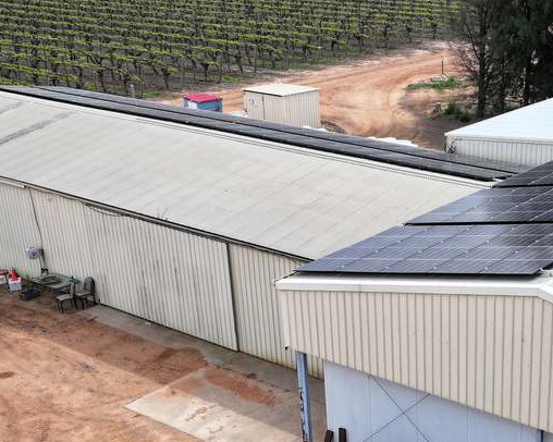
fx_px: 965
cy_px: 336
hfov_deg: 31.1
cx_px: 450
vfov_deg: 25.5
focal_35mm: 59
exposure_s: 1/3200
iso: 110
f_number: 2.8
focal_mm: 12.29
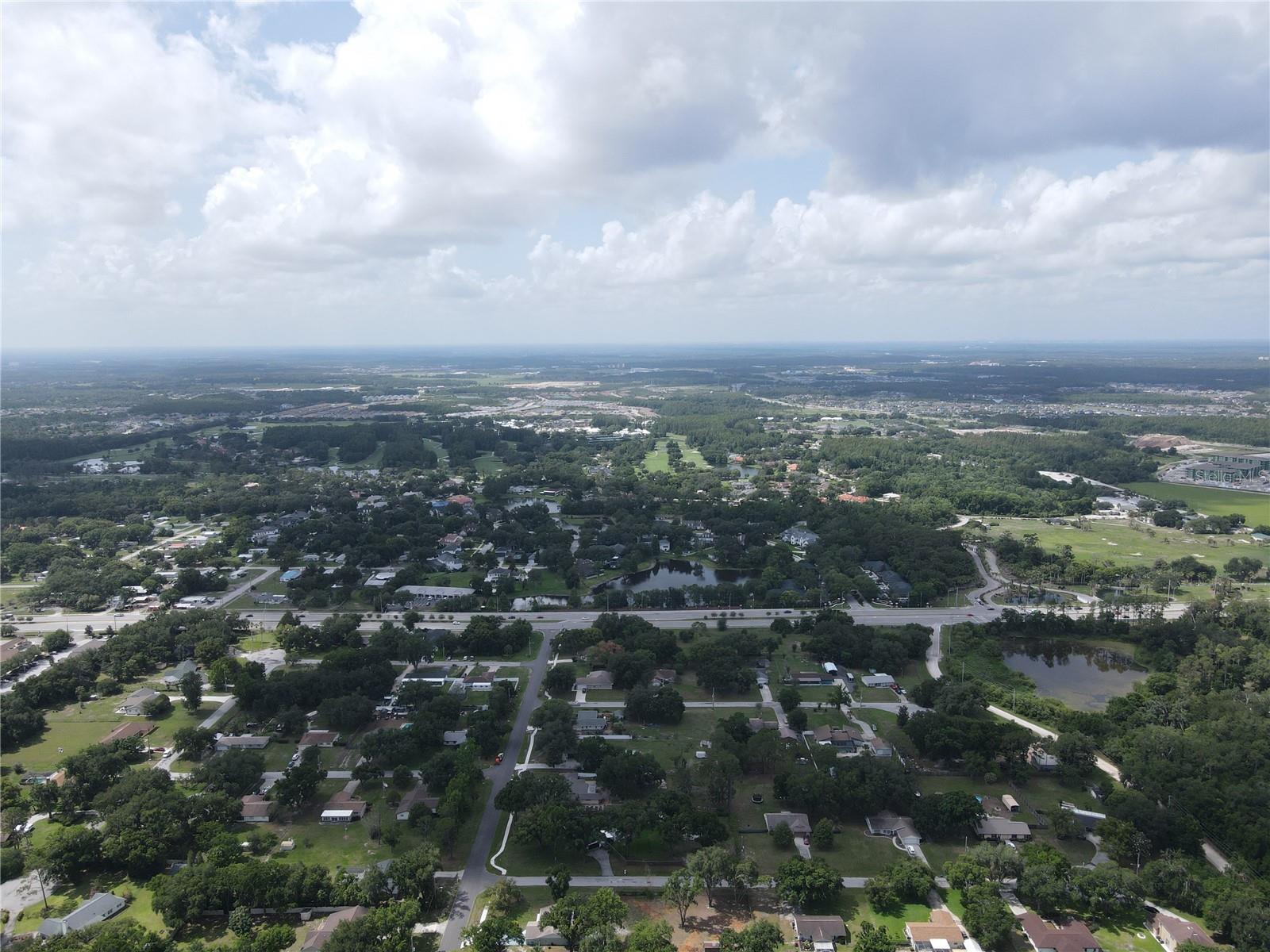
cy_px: 476
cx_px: 635
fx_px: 881
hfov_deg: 71.6
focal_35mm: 24
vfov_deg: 56.8
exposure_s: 1/640
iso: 100
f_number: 2.8
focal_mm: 4.5
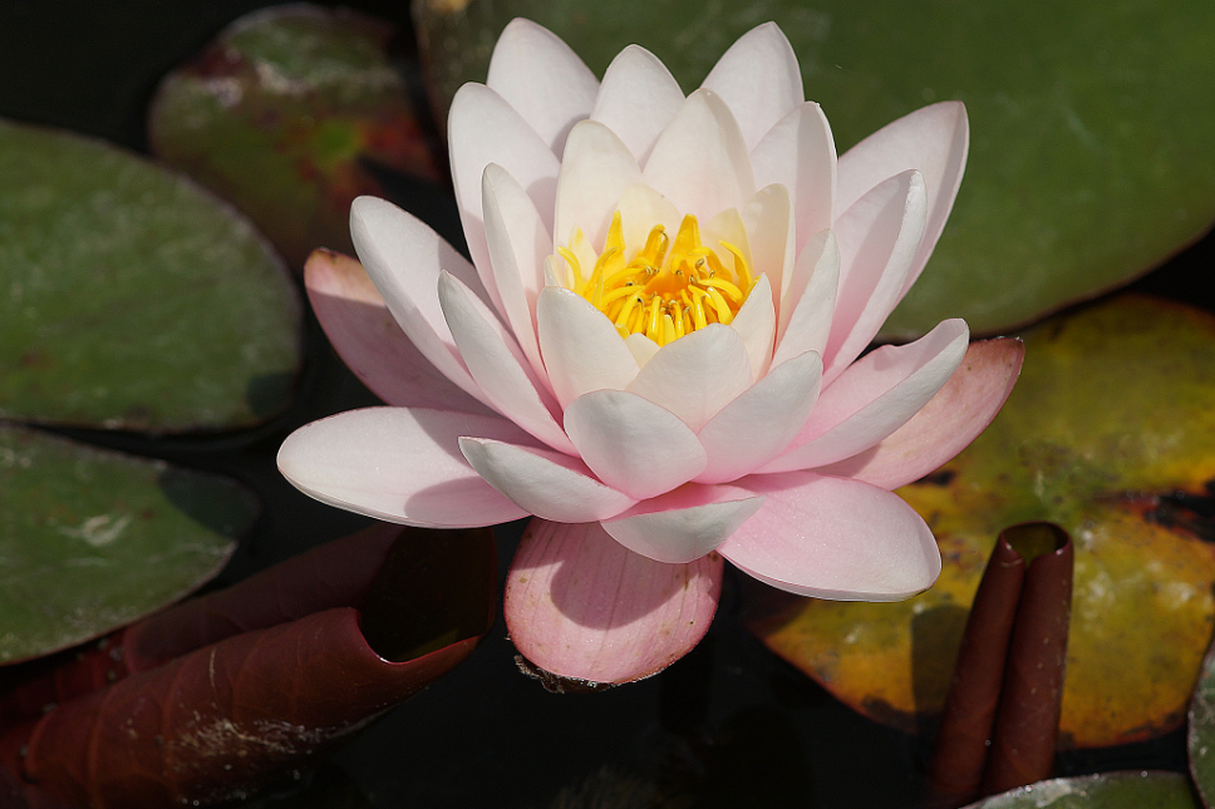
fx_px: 6276
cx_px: 682
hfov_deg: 11.1
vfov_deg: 7.4
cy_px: 388
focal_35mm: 186
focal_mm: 100
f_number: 6.3
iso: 100
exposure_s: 1/800
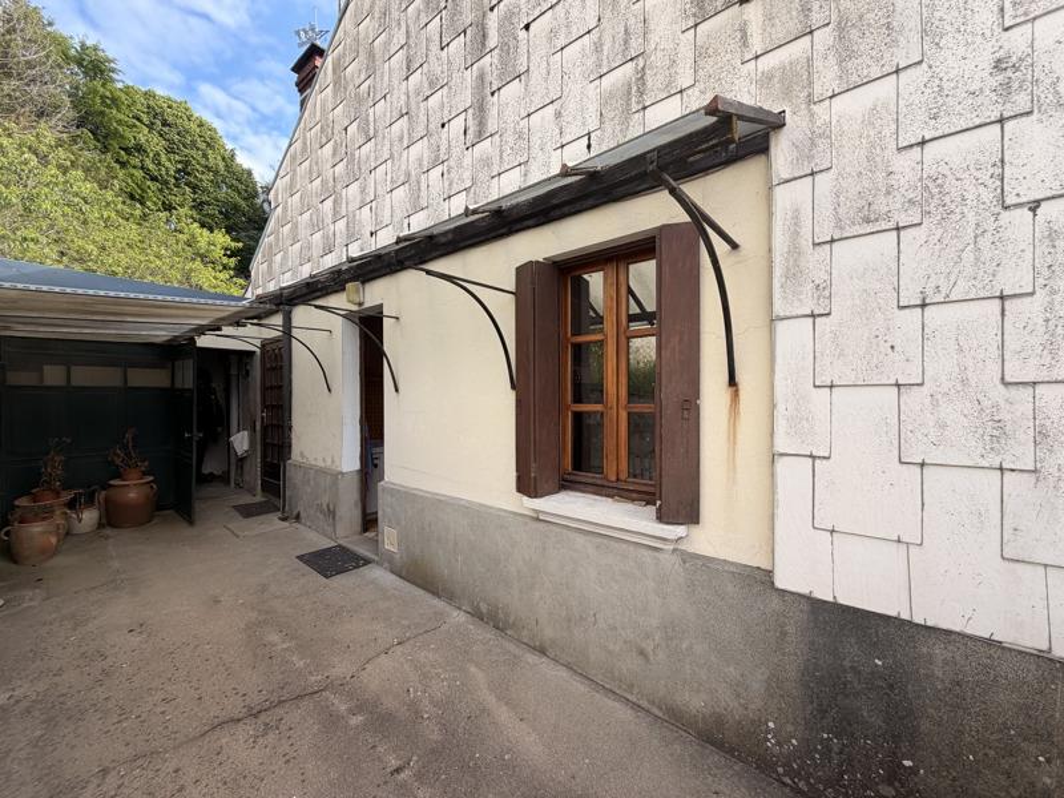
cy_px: 399
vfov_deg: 85.7
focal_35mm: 14
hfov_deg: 102.1
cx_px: 532
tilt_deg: -0.4
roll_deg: +0.0
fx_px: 430
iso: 50
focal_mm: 2.22
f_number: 2.2
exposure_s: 1/502
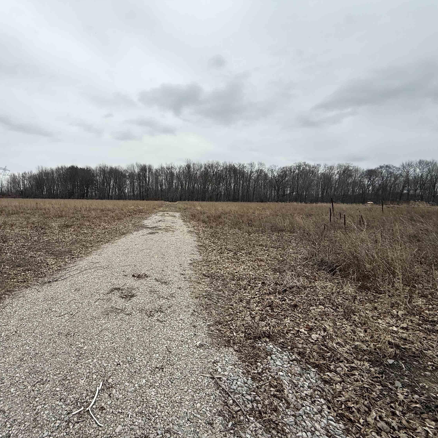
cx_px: 152
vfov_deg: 84.0
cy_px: 223
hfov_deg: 81.6
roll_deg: -0.6
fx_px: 243
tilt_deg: -5.6
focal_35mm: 17
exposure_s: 1/799
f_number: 2.2
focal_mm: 2.22
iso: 50
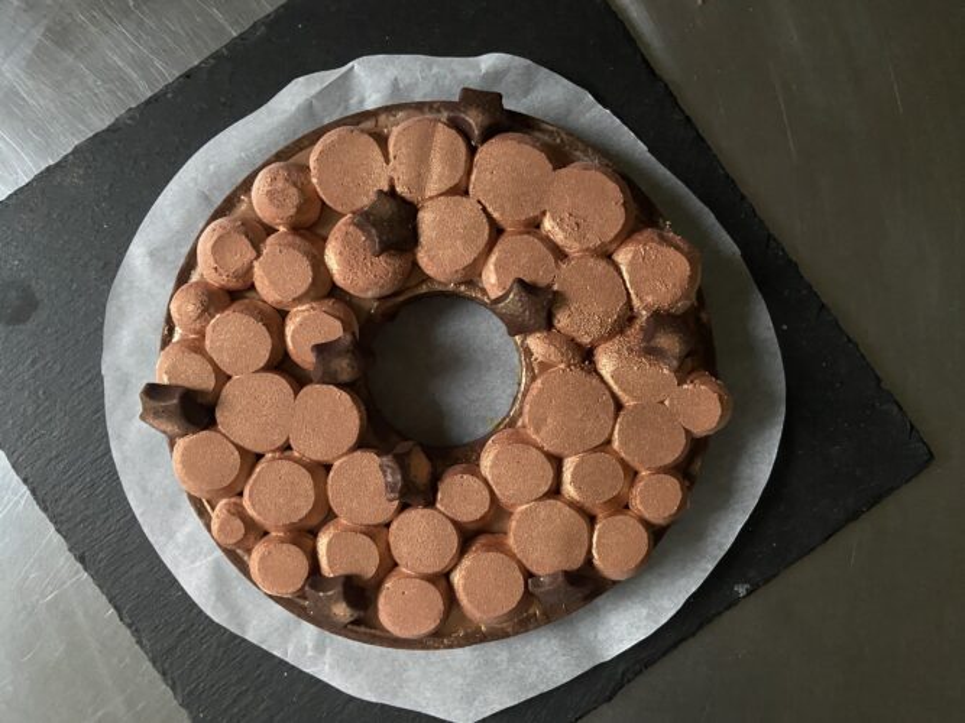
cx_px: 482
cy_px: 362
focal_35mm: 26
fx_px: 725
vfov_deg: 53.0
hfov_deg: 67.3
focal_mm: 4.25
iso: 800
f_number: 1.8
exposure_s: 1/25
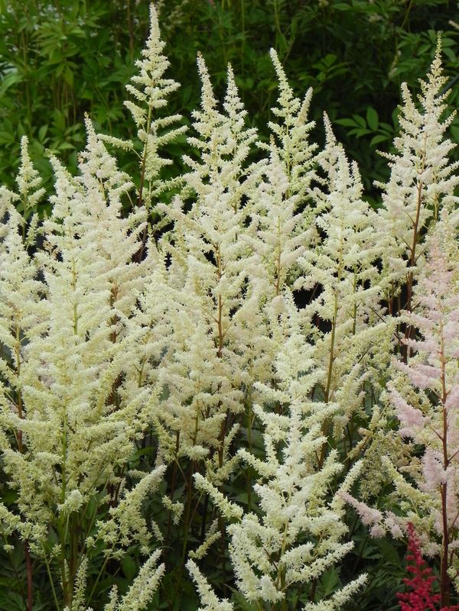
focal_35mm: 129
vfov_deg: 15.3
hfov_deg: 11.5
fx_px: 2281
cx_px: 230
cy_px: 306
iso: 160
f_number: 5.6
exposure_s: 1/125
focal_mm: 23
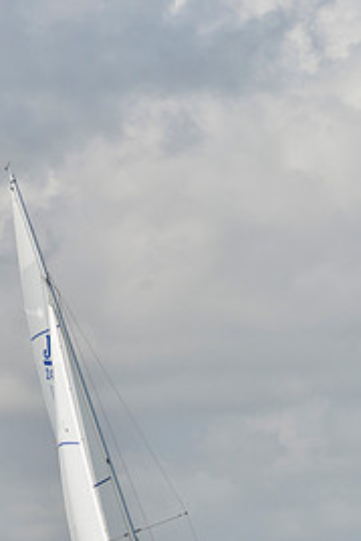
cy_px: 537
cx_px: 195
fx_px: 6504
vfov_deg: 4.8
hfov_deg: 3.2
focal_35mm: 433
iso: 280
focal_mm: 200
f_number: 8
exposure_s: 1/1250
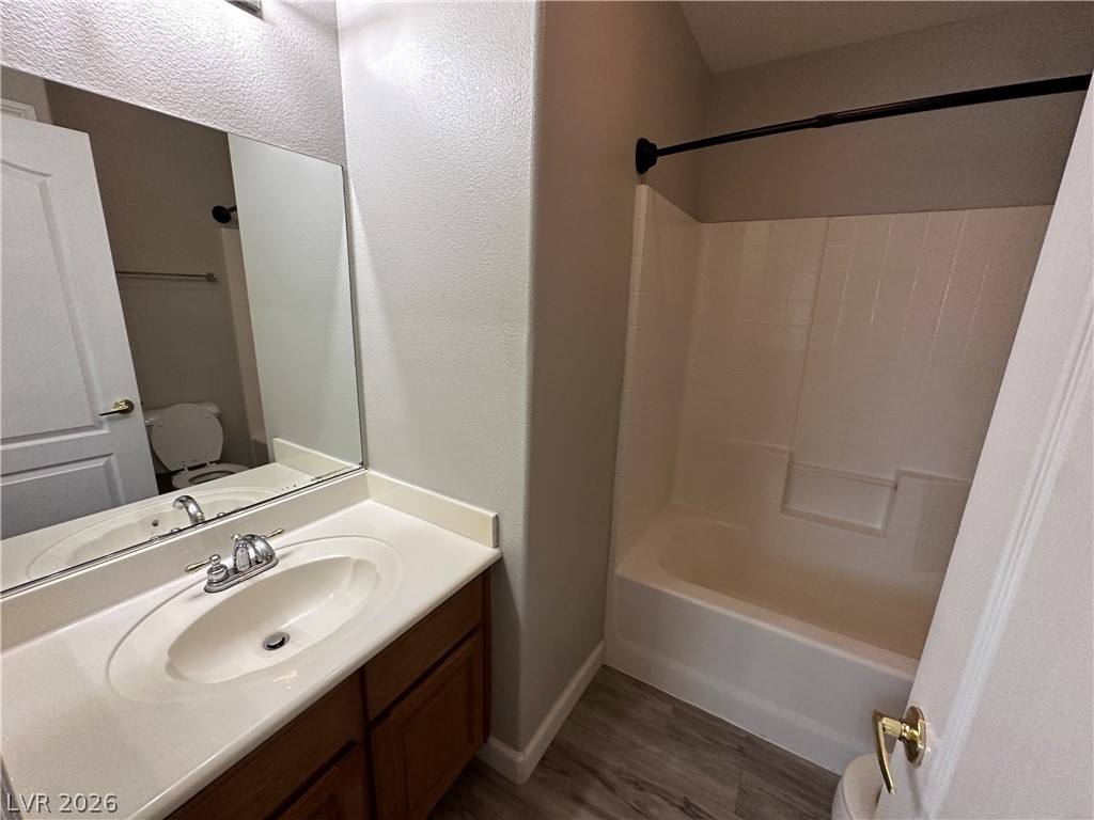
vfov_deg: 85.7
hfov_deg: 102.1
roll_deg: -2.3
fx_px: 442
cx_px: 547
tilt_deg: -14.2
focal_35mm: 14
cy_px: 410
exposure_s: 1/120
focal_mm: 2.22
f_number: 2.2
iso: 250
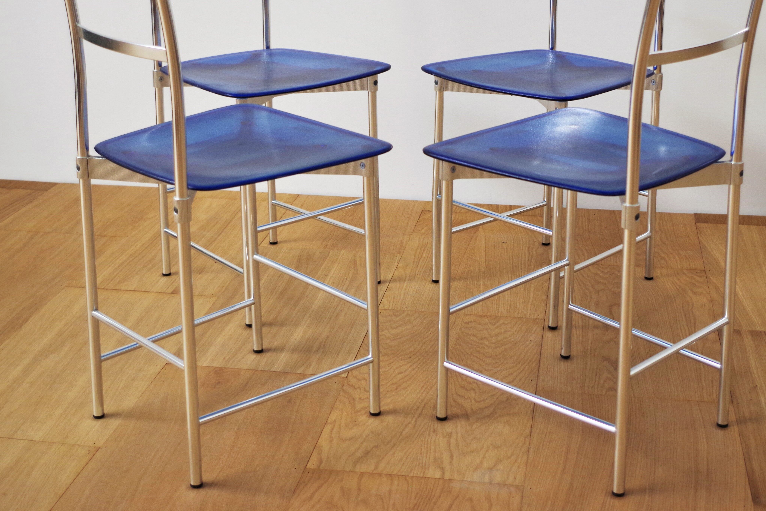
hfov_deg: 37.5
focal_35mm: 53
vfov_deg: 25.3
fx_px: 1128
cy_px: 144
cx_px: 425
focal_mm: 24.38
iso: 400
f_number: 4
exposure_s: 1/50
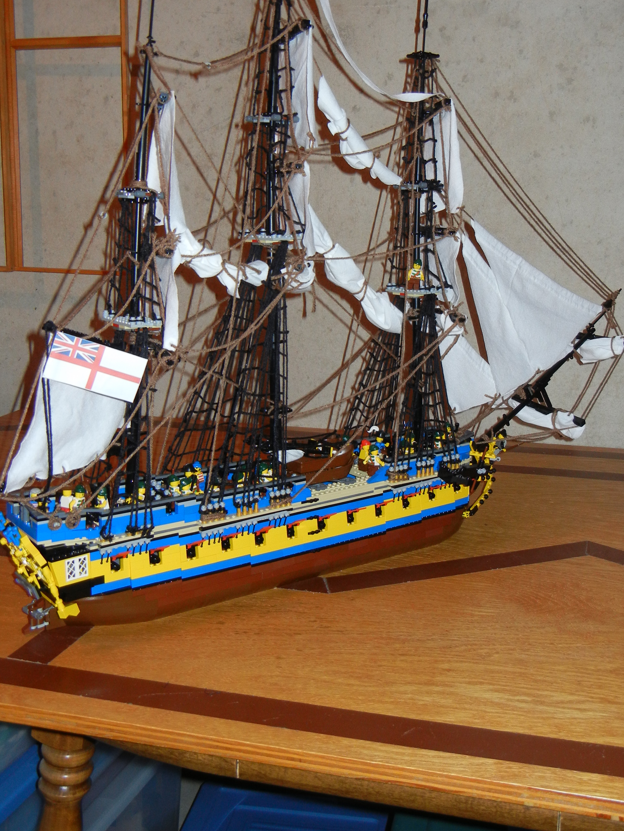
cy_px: 340
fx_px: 1009
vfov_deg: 44.6
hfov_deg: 34.4
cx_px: 310
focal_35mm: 42
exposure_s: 1/30
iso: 200
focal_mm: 6.2
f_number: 3.6
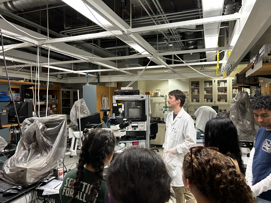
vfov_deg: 53.1
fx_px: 204
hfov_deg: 67.3
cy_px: 102
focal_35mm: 26
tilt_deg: -0.8
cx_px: 136
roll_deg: +1.2
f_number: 1.5
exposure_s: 1/60
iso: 125
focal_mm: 5.7
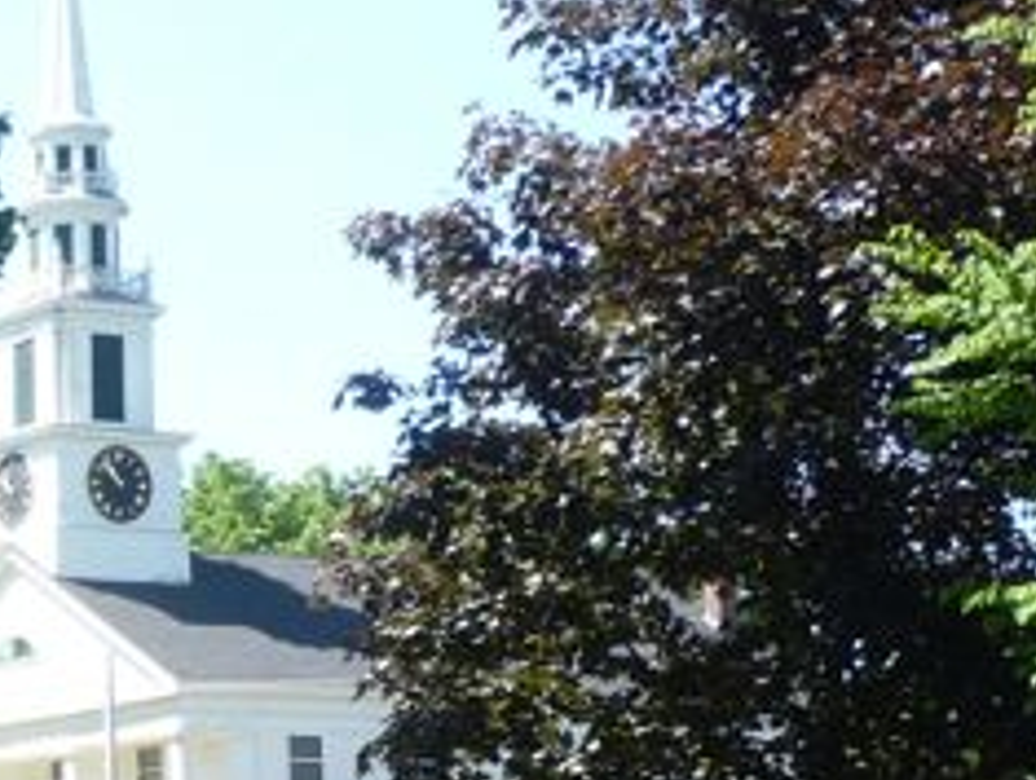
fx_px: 3477
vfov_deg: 12.5
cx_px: -805
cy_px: 978
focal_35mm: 116
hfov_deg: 14.9
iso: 100
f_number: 4
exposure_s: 1/160
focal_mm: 5.2
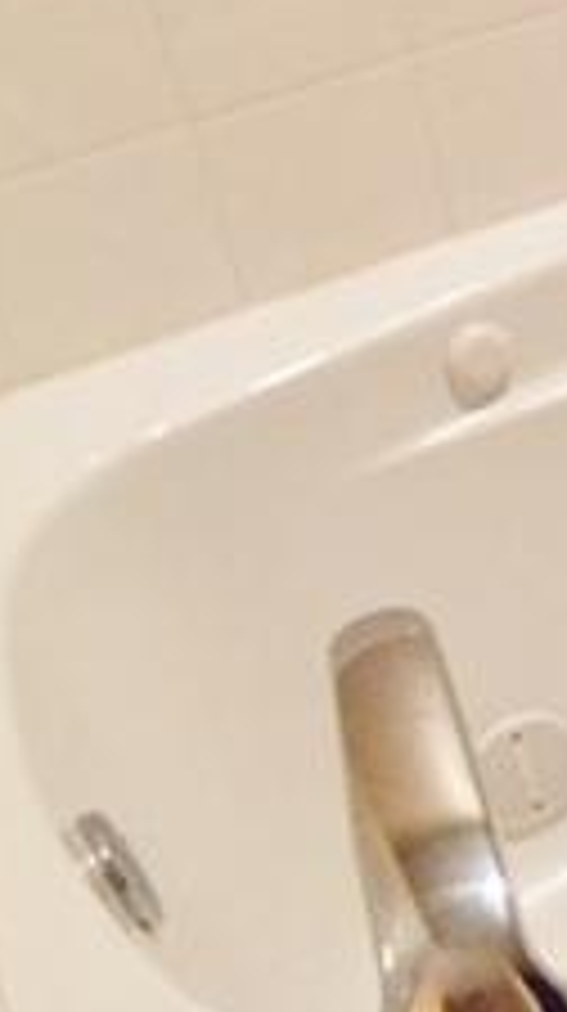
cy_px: 157
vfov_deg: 23.2
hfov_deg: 11.6
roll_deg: +4.3
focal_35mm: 90
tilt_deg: -27.1
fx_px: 2414
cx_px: 1242
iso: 200
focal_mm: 4.15
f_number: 2.2
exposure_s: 1/30
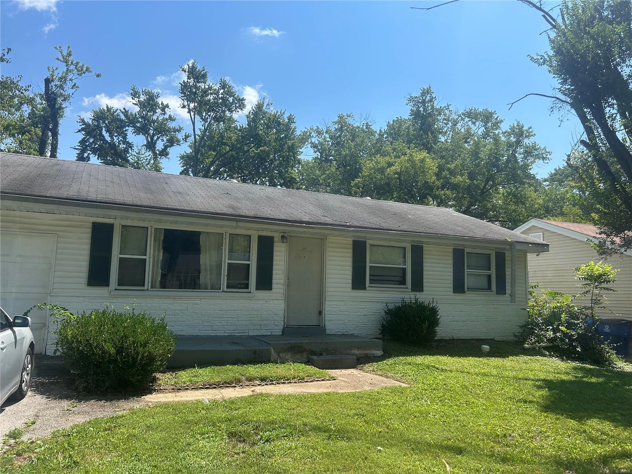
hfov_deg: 67.3
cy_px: 237
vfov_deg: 53.1
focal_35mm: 26
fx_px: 475
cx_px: 316
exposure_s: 1/3704
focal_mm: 5.7
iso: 50
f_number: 1.5
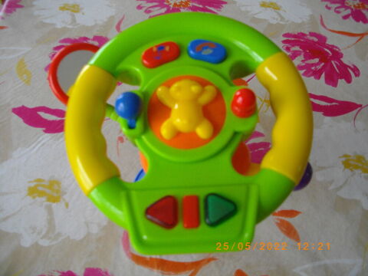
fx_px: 340
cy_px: 138
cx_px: 184
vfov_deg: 44.2
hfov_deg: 56.8
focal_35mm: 32
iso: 200
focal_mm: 5.7
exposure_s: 1/80
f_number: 2.9
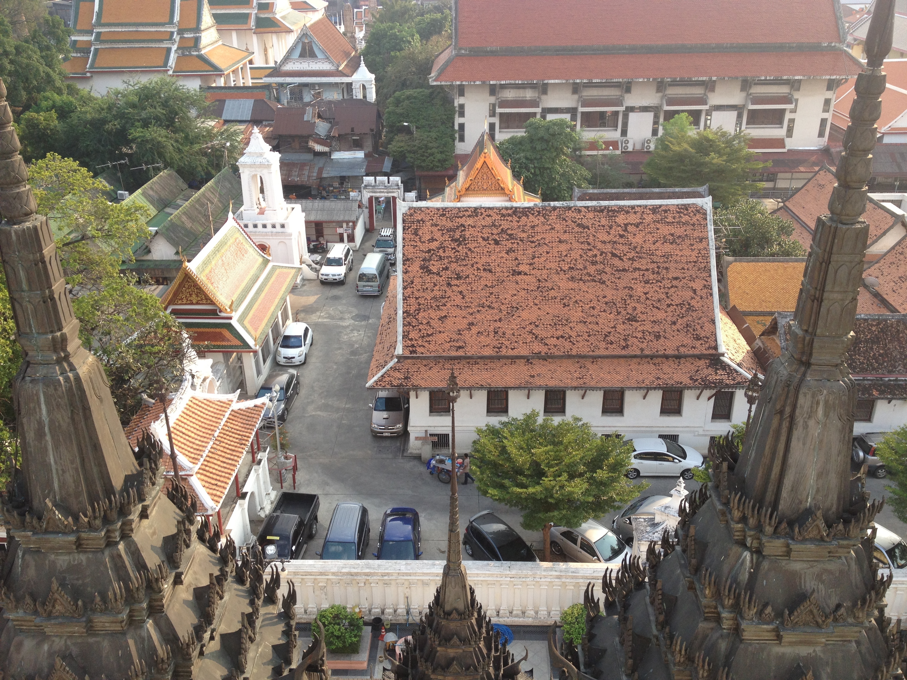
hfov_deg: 52.6
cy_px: 340
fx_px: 917
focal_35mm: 35
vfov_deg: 40.7
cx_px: 454
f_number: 2.4
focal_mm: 4.28
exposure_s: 1/400
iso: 64
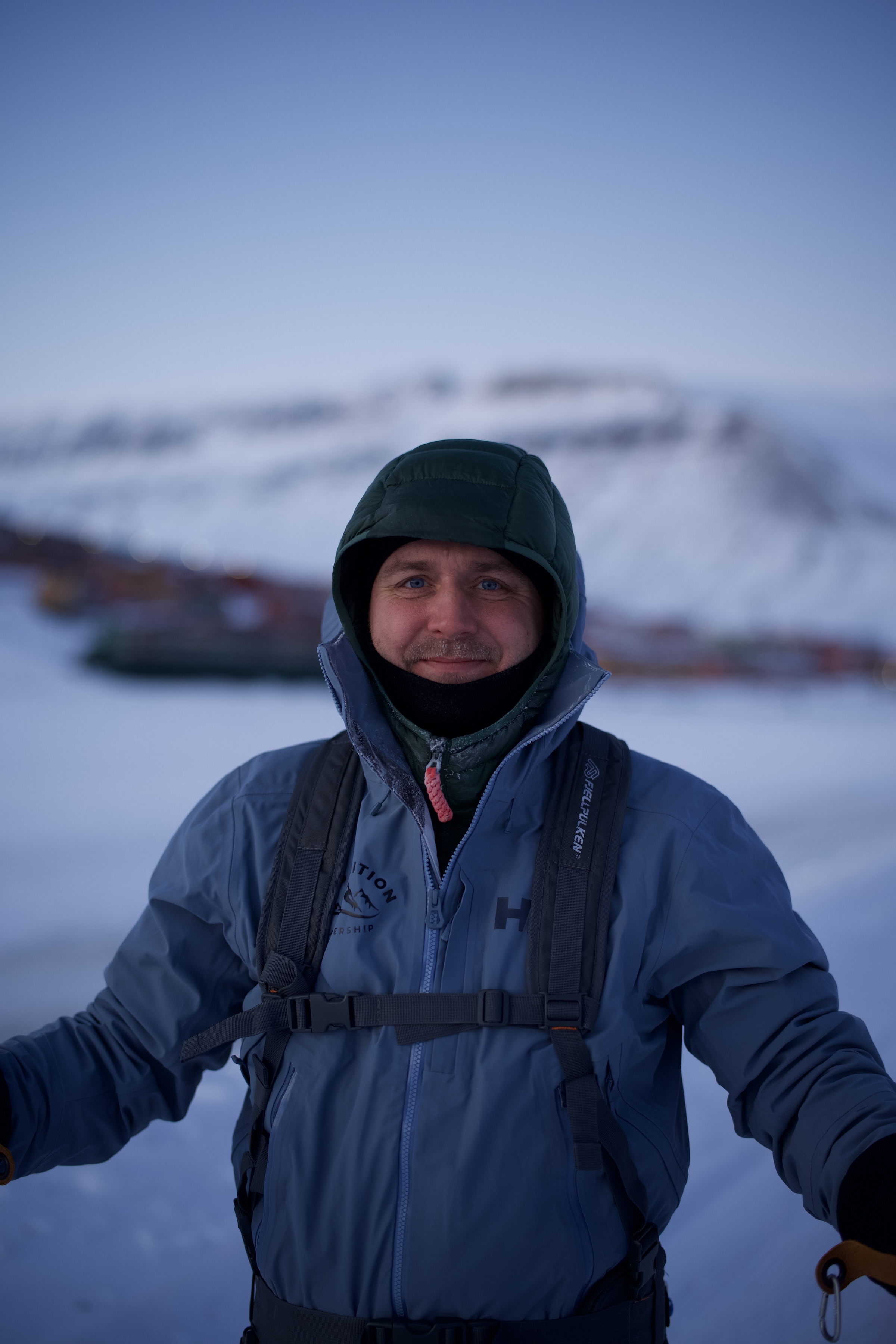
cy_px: 672
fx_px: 1867
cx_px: 448
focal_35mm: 50
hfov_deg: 27.0
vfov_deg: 39.6
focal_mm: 50
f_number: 1.6
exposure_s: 1/640
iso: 500
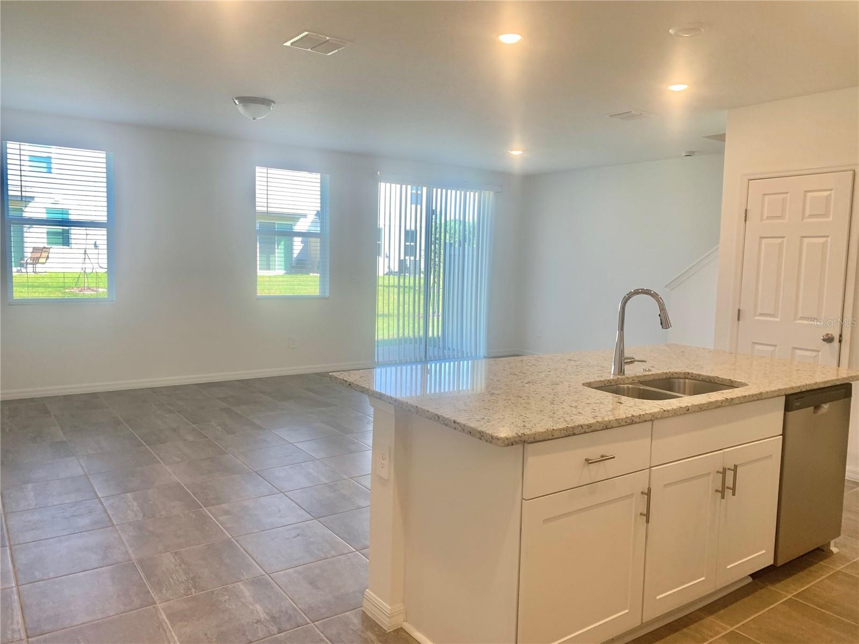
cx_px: 430
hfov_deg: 67.3
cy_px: 322
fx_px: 645
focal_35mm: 26
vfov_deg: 53.1
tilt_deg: -2.5
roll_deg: -1.3
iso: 50
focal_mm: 4.25
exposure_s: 1/120
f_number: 1.8
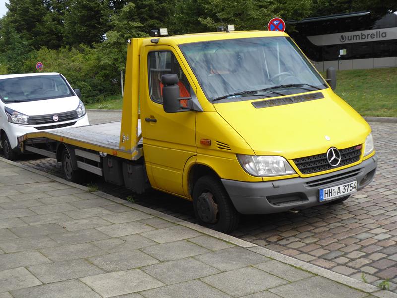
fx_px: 539
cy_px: 149
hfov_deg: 40.4
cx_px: 198
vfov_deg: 30.9
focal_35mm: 47
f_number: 4
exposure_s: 1/400
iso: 100
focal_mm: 8.4
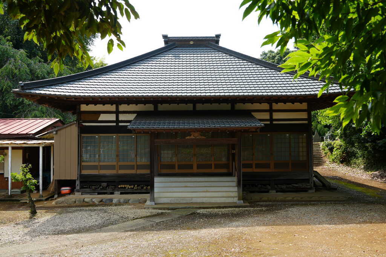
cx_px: 193
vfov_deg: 38.3
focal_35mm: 34
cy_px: 128
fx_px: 370
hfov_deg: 55.1
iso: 100
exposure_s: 1/100
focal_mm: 23
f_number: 6.3
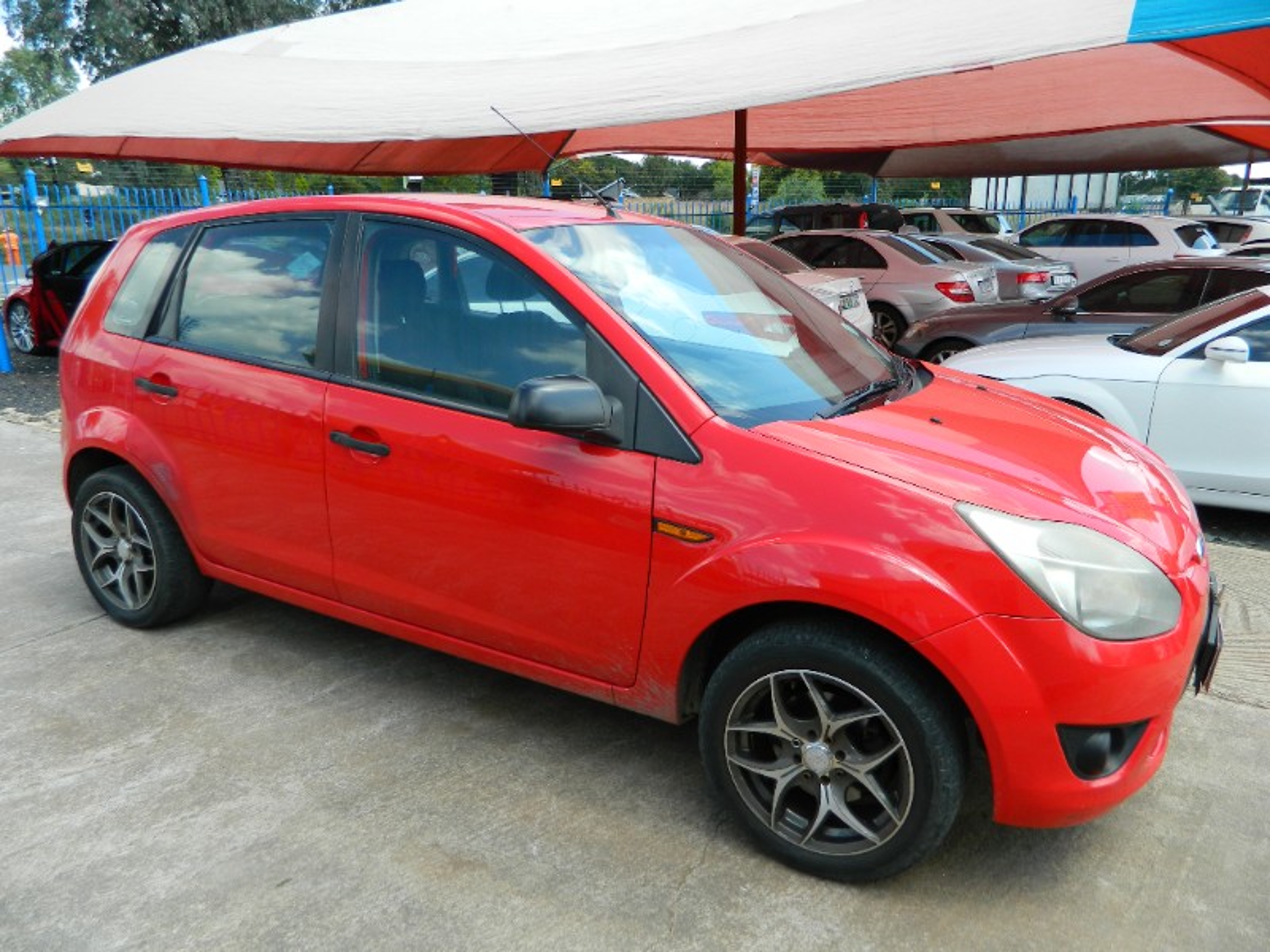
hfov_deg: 69.4
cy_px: 476
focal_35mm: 25
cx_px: 635
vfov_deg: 54.9
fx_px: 917
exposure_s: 1/320
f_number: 3.1
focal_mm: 4.5
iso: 80
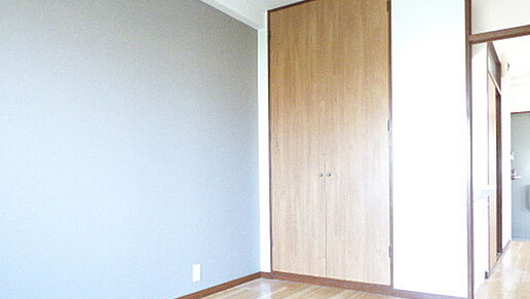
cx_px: 297
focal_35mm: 27
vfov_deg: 42.6
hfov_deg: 69.6
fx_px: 380
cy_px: 191
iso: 800
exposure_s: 1/50
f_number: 2.8
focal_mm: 3.58
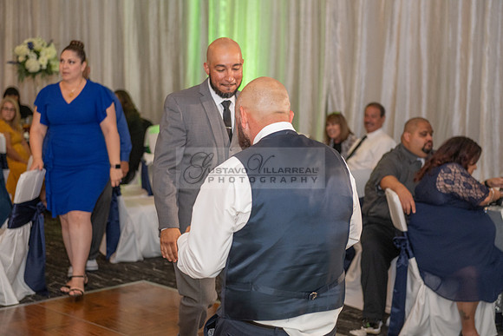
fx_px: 978
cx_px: 252
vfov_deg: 19.5
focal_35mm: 70
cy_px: 168
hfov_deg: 28.8
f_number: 3.5
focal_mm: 70
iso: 1600
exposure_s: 1/160
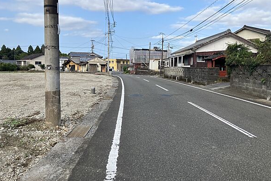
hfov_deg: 61.9
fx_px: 226
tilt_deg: -2.9
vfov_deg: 43.6
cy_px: 87
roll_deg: -0.7
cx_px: 138
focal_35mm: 30
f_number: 1.8
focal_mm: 3.99
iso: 32
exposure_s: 1/1185
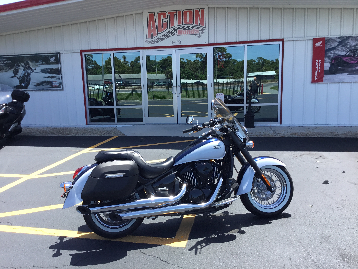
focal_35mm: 31
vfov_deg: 45.4
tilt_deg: -8.7
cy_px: 134
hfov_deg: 58.4
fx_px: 321
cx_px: 179
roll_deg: +3.4
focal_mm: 3.3
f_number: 2.4
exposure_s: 1/455
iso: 25
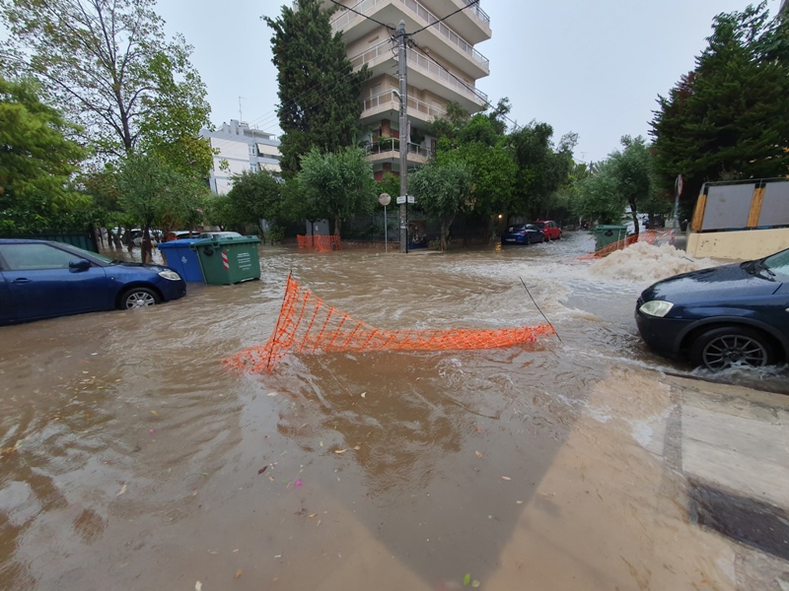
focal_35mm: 13
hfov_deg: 106.2
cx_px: 394
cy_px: 296
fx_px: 296
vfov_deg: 89.9
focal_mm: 1.8
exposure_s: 1/50
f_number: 2.2
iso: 100
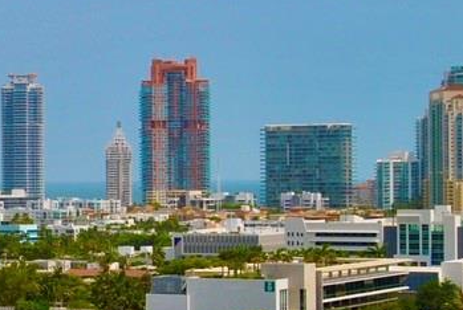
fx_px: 1920
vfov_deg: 9.2
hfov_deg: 13.1
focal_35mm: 149
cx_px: -189
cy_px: 193
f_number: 9
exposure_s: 1/320
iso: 100
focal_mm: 32
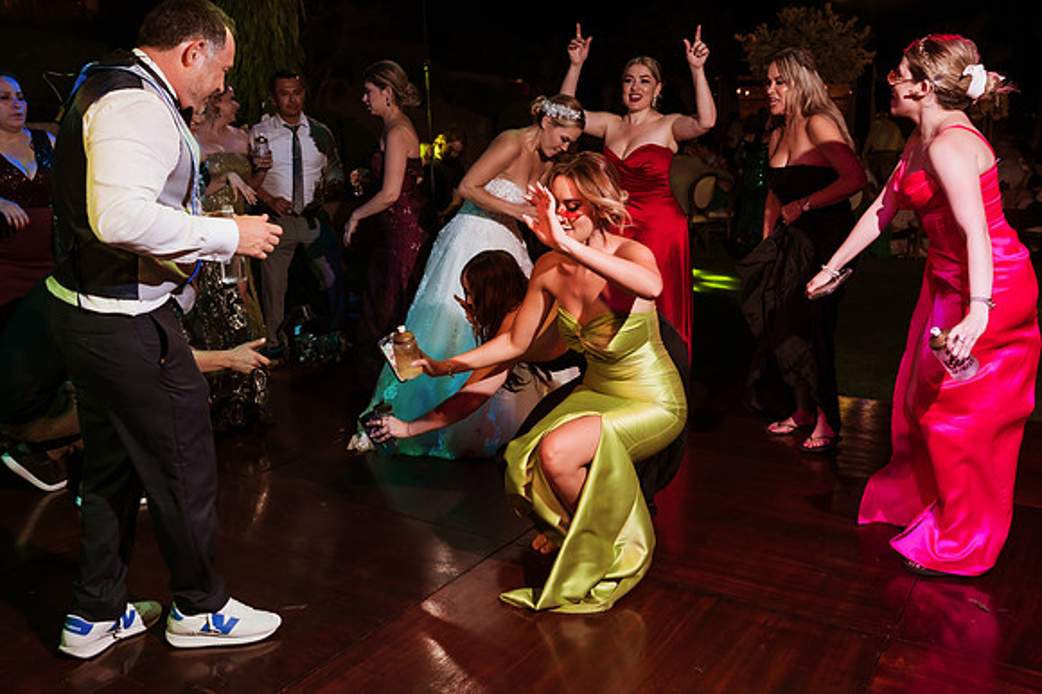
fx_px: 1012
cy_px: 347
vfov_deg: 37.8
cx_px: 521
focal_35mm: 35
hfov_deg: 54.5
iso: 2000
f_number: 5.6
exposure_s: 1/200
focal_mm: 35
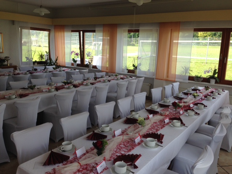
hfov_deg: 55.4
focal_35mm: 33
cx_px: 116
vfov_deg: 42.9
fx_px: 221
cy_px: 87
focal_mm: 4.12
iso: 50
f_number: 2.4
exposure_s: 1/214
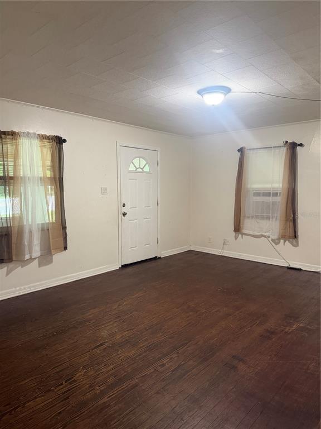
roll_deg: +0.0
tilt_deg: -4.0
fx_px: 297
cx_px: 160
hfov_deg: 56.8
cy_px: 214
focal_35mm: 24
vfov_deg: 71.6
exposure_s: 1/60
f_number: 1.78
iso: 500
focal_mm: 6.76
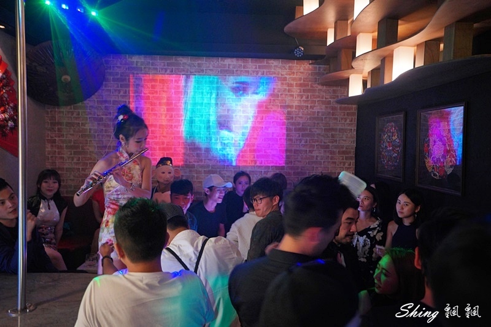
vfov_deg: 44.9
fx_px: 395
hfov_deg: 63.7
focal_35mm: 29
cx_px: 246
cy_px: 164
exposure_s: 1/15
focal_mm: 29
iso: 2000
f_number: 4
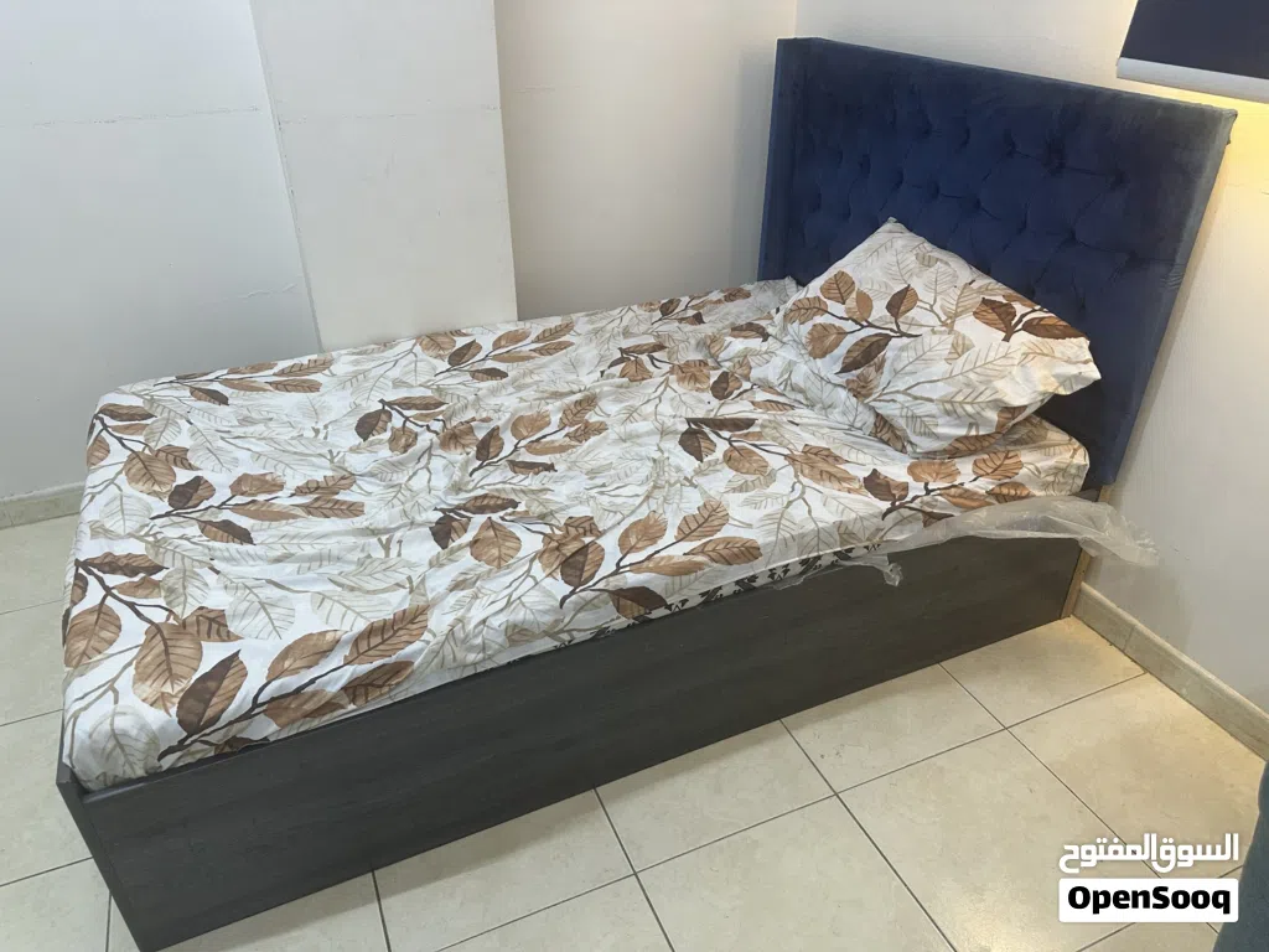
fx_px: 880
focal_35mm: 24
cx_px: 634
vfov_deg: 56.8
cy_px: 476
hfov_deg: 71.6
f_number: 1.78
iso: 250
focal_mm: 6.86
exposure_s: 1/60
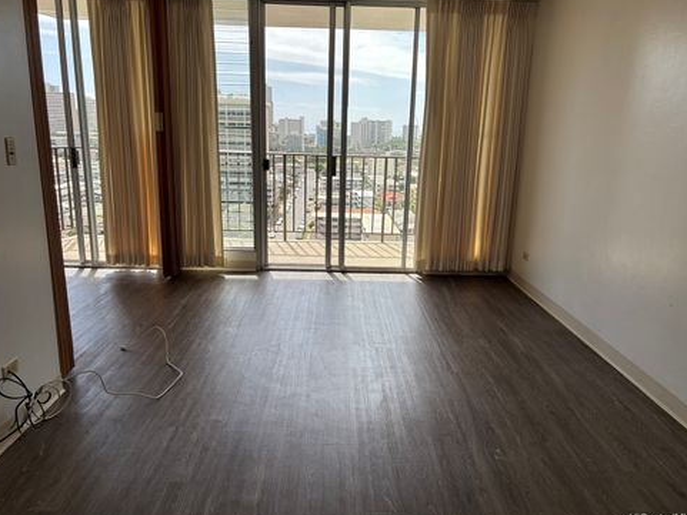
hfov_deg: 65.3
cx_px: 339
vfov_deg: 51.4
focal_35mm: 27
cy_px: 255
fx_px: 536
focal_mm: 5.96
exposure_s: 1/865
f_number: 1.6
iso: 50
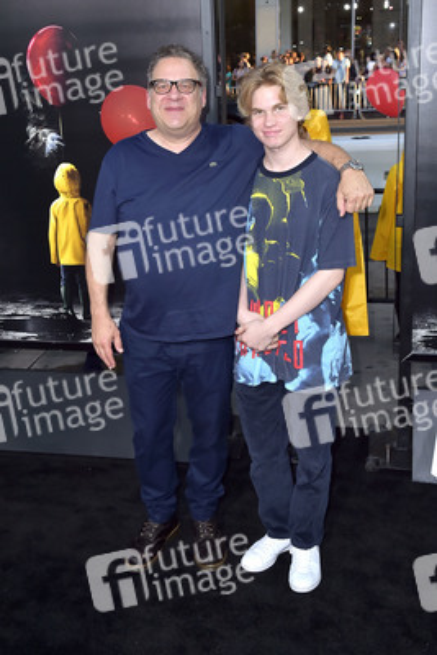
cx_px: 218
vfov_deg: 50.7
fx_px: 691
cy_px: 328
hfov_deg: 35.1
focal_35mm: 38
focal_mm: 38
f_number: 6.3
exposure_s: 1/250
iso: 640
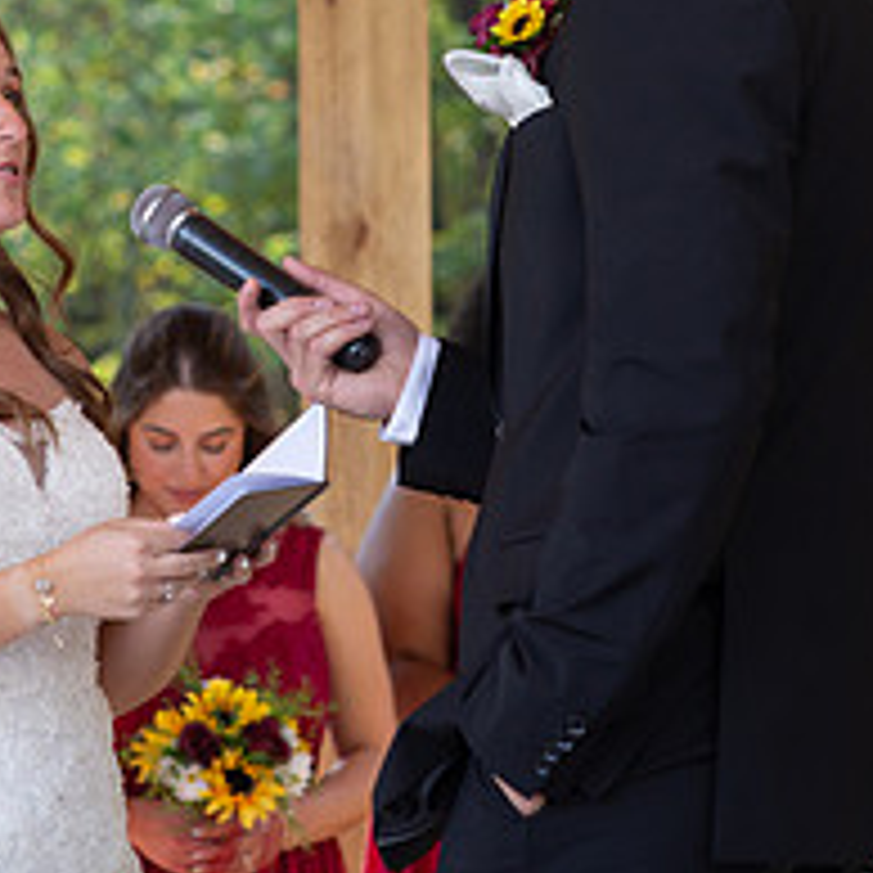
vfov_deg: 8.1
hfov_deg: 8.1
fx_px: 6163
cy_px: 272
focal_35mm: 216
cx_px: 297
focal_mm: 85
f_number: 4.5
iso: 400
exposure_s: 1/400
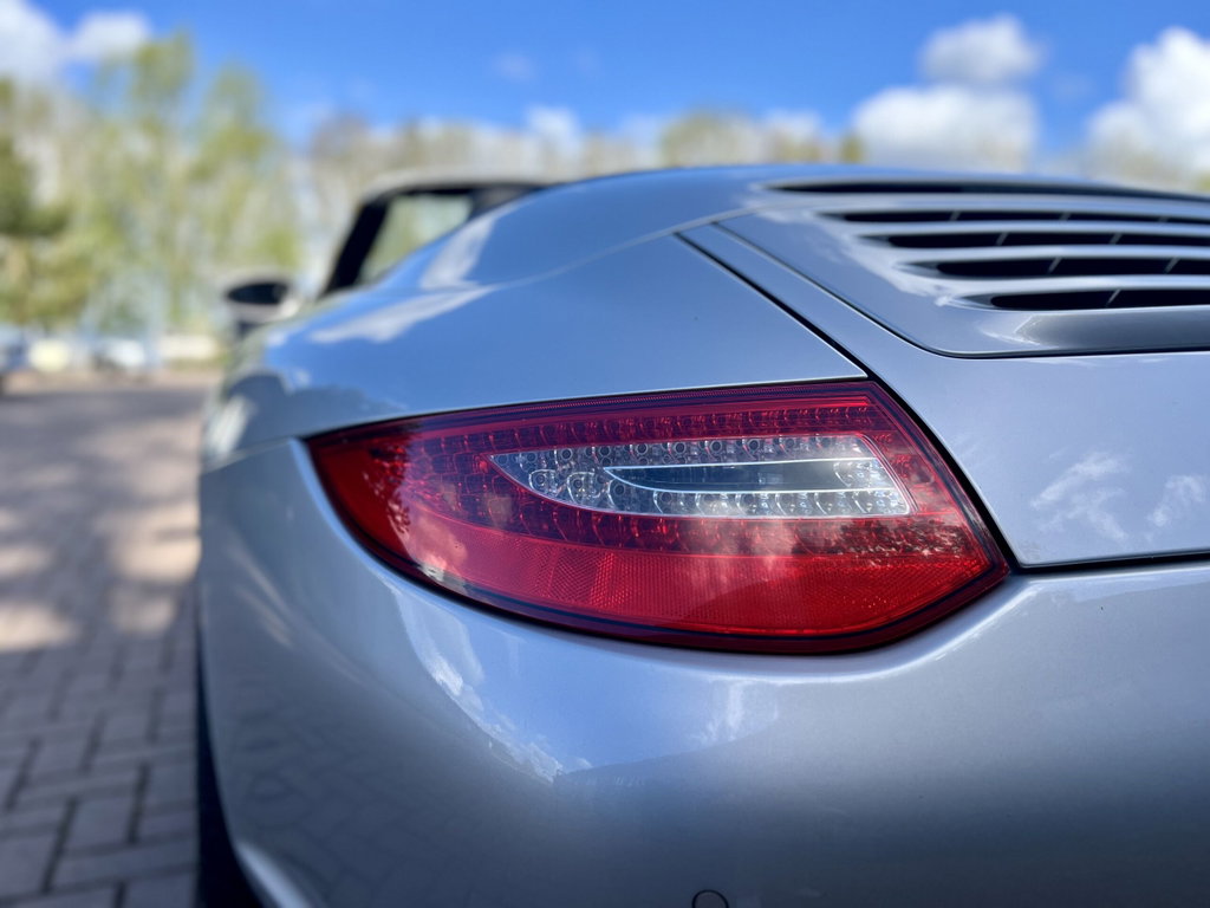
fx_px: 909
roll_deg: +1.6
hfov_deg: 67.3
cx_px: 605
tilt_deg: -6.3
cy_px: 454
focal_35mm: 26
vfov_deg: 53.1
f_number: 1.5
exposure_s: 1/1698
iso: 50
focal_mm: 5.7
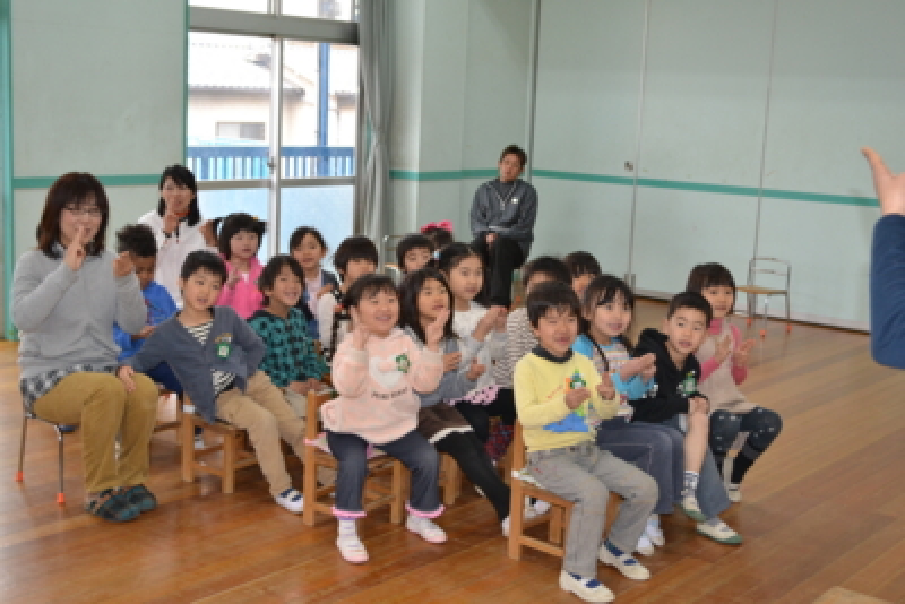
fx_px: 1207
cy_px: 302
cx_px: 452
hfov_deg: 41.1
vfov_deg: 28.1
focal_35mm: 48
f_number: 4.8
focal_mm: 32
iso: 720
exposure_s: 1/60
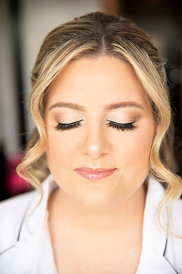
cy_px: 137
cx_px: 91
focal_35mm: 70
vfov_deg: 28.9
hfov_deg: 19.4
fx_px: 532
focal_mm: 70
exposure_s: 1/160
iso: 400
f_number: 2.8
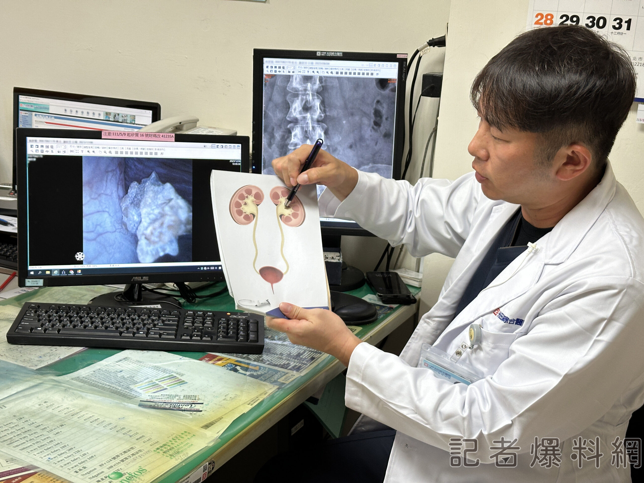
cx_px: 322
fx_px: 893
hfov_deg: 39.7
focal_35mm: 48
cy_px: 242
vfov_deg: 30.3
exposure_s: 1/60
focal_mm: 6.86
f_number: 1.78
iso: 100
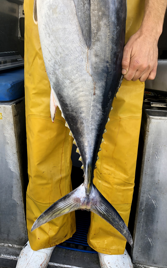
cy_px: 135
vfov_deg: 62.9
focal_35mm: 30
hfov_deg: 41.8
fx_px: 218
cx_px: 83
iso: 25
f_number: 1.8
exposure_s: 1/120
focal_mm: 3.99
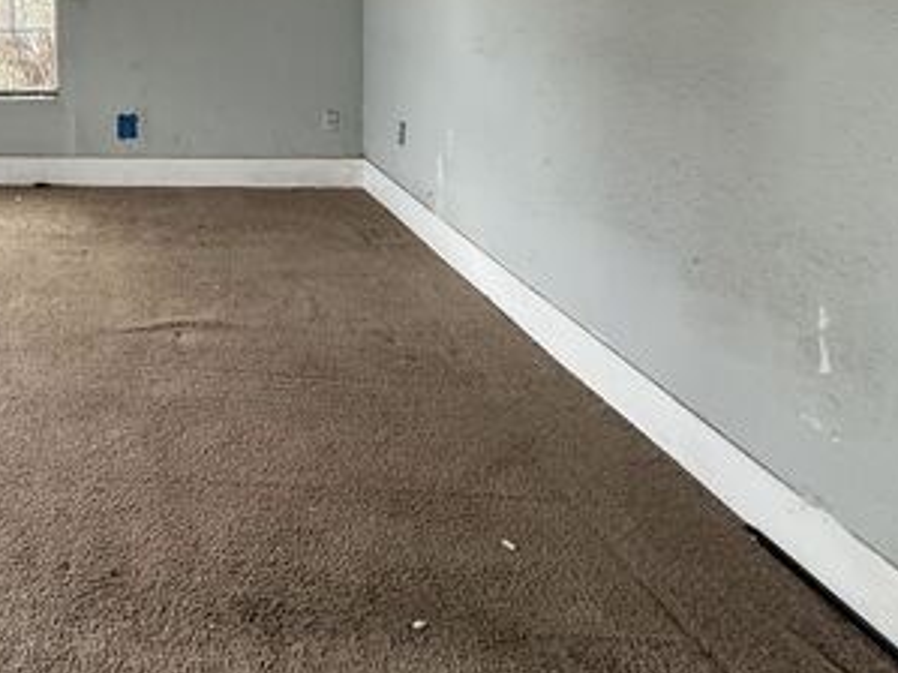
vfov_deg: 41.1
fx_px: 778
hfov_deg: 49.2
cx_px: 3
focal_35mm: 30
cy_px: 9
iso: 250
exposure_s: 1/99
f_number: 2.2
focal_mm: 2.22
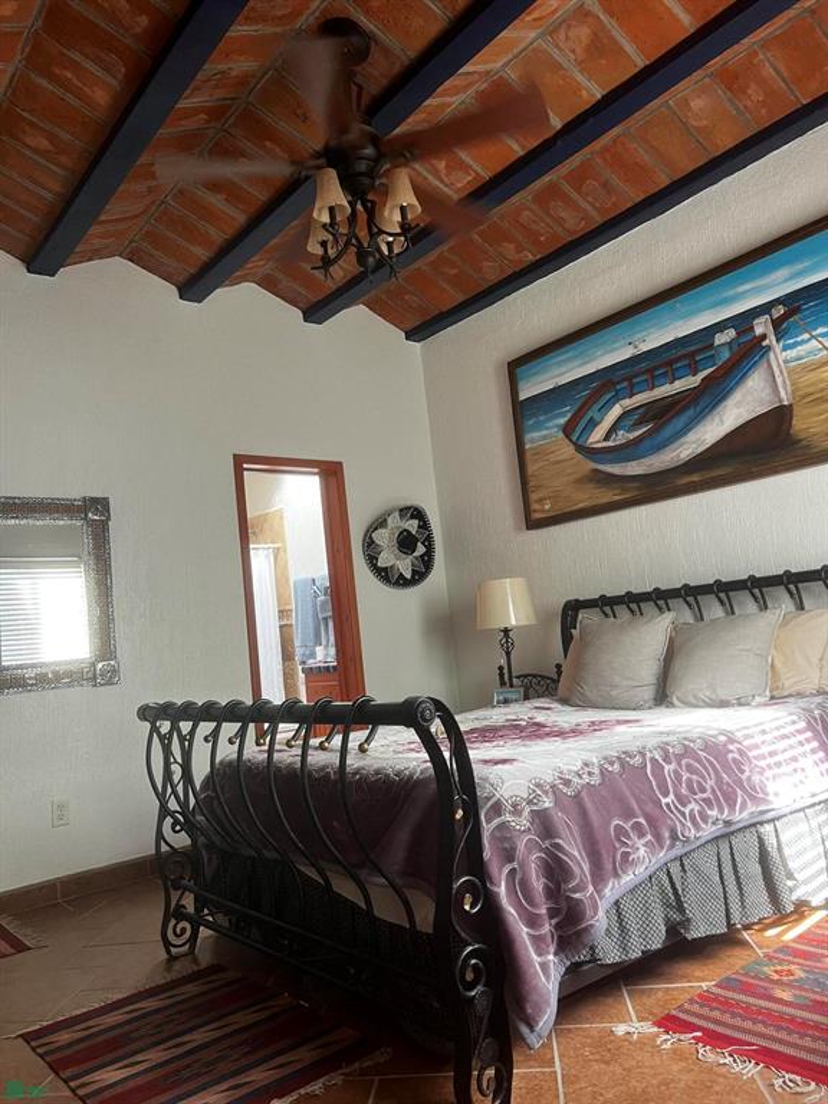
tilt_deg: +5.3
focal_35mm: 26
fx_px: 829
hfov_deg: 53.1
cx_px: 414
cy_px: 552
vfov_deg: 67.3
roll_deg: +5.7
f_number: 1.5
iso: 125
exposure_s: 1/60
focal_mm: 5.7
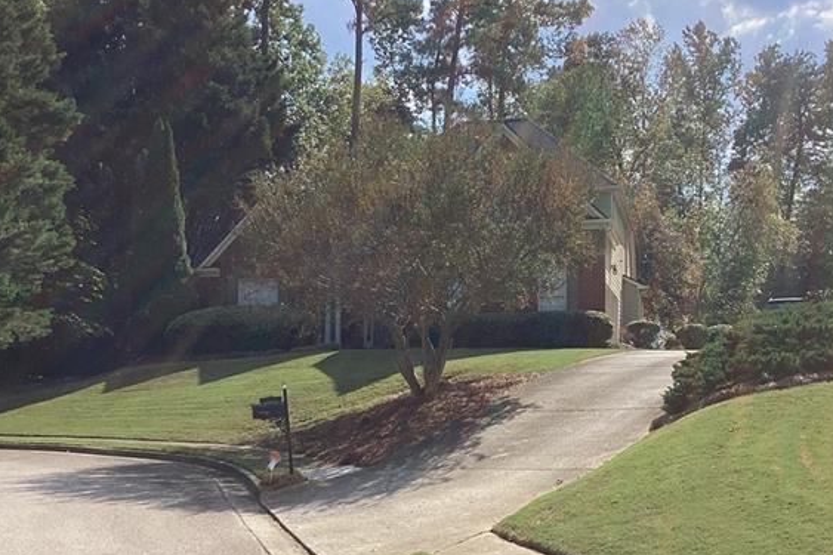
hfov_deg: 44.5
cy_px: 326
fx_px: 1018
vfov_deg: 30.4
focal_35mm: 44
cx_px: 422
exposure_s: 1/1456
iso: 25
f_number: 2.4
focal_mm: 3.3
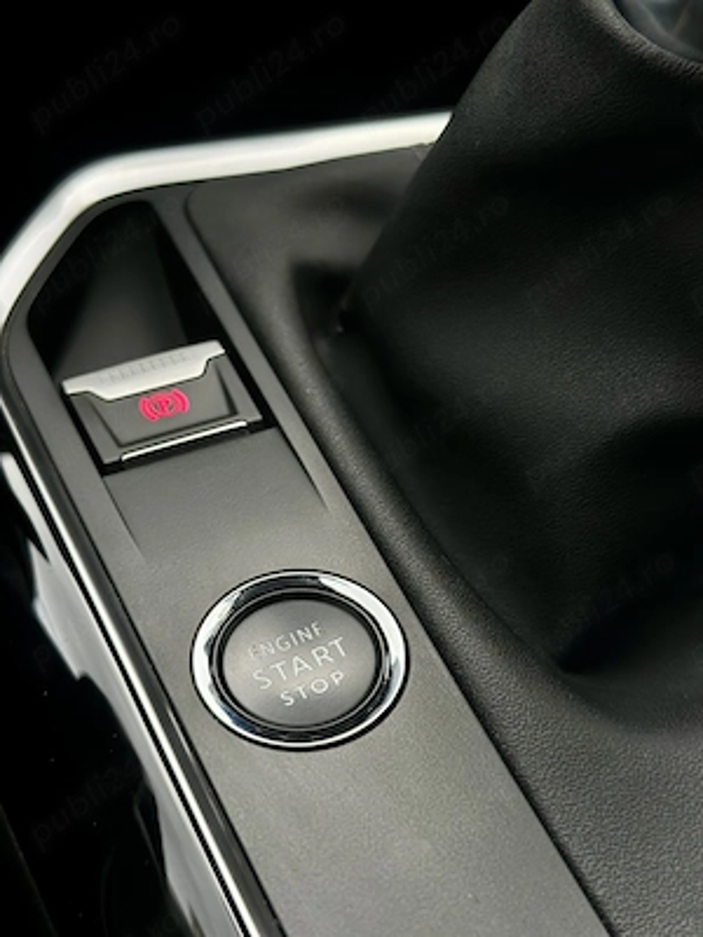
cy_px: 468
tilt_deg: -42.8
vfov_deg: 39.7
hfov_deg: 30.3
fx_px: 1300
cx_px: 352
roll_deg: -5.9
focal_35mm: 48
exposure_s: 1/541
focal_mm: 6.86
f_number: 1.78
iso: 80
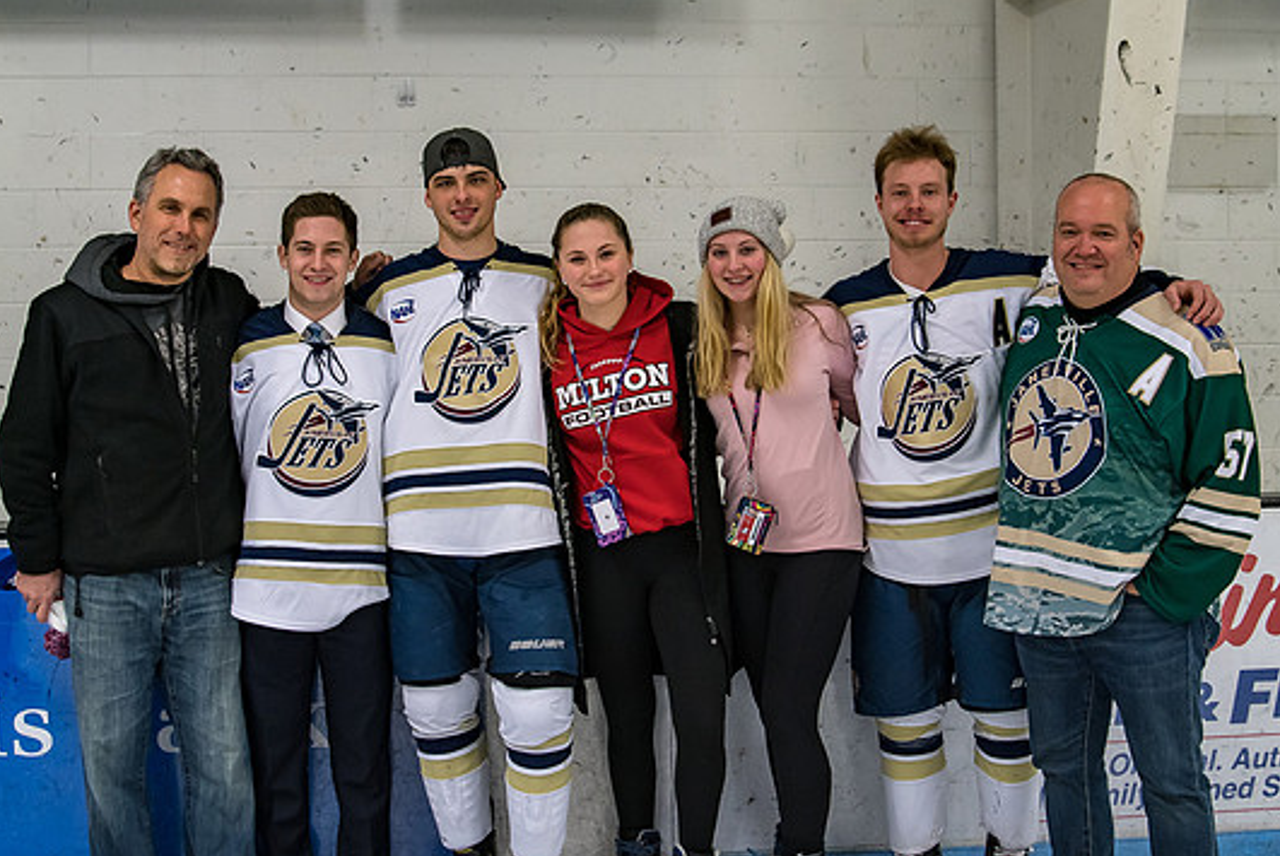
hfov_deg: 38.9
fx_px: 1815
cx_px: 632
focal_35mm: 51
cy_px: 371
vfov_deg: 26.5
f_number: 4
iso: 640
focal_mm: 28
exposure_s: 1/500
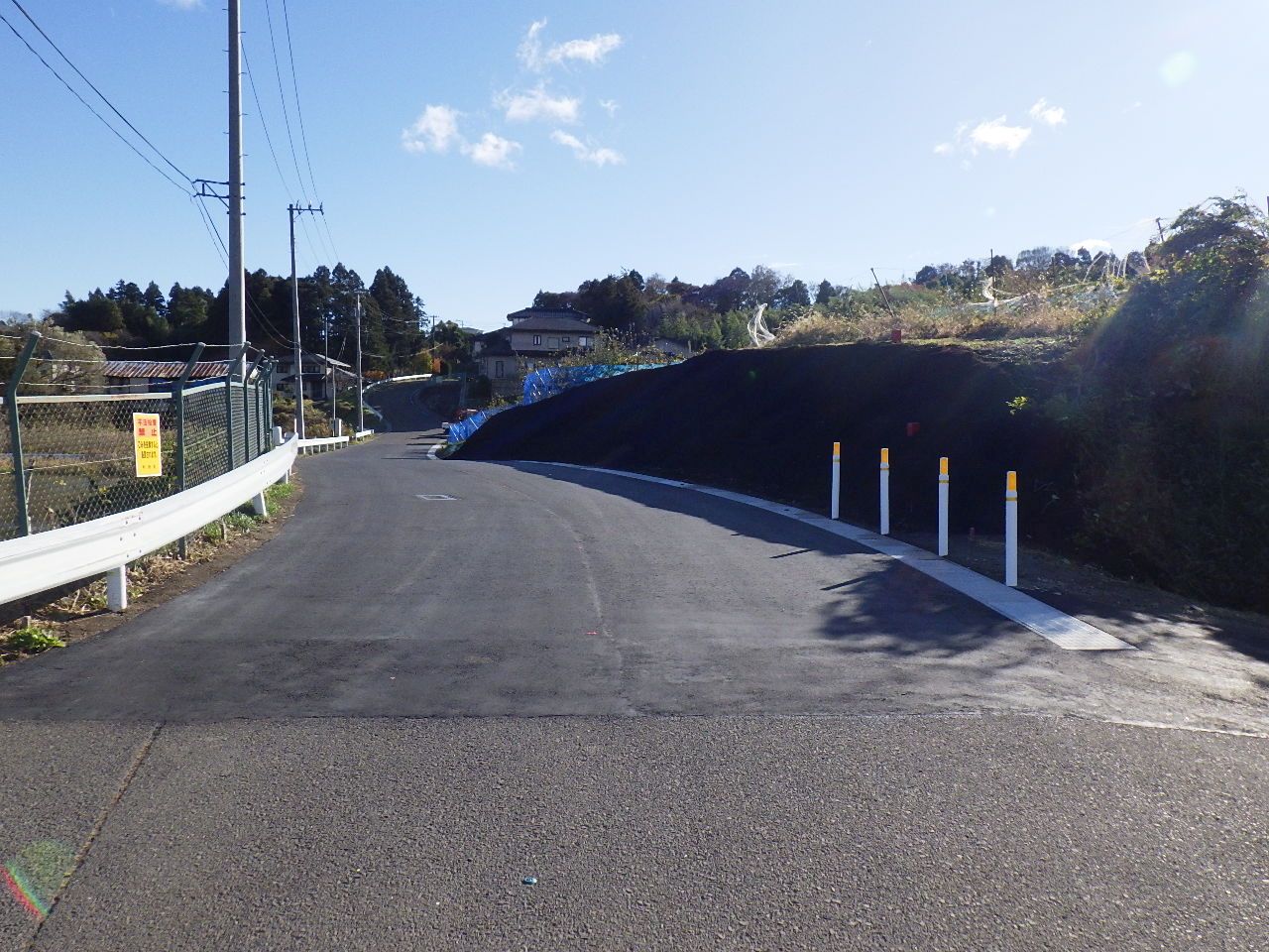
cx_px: 634
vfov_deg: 49.7
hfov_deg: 63.4
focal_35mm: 28
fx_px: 1026
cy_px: 476
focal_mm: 5
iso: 250
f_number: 4.2
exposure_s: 1/1250
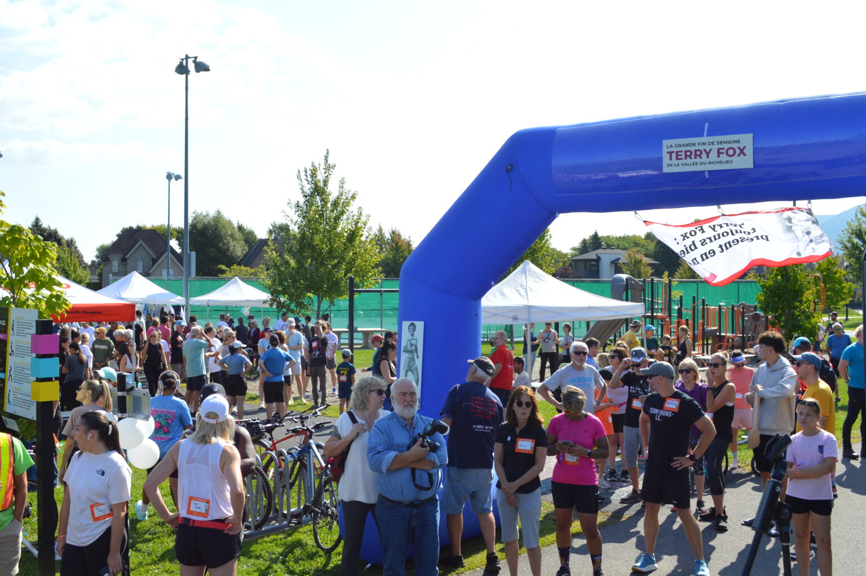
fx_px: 865
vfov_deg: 36.8
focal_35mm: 36
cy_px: 267
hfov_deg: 53.0
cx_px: 383
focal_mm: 18
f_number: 8
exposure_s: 1/250
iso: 100
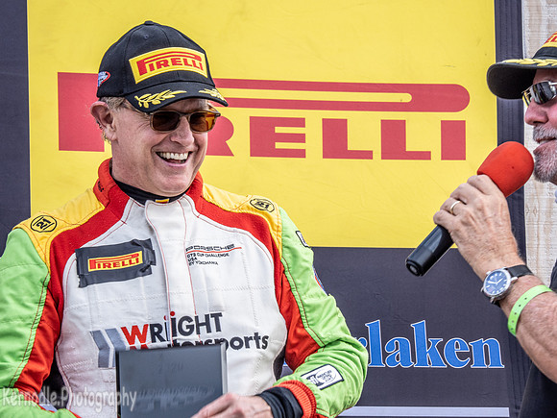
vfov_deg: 7.4
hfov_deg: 9.9
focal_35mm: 200
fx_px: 3218
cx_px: 278
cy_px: 209
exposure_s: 1/60
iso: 200
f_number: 13
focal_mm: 100
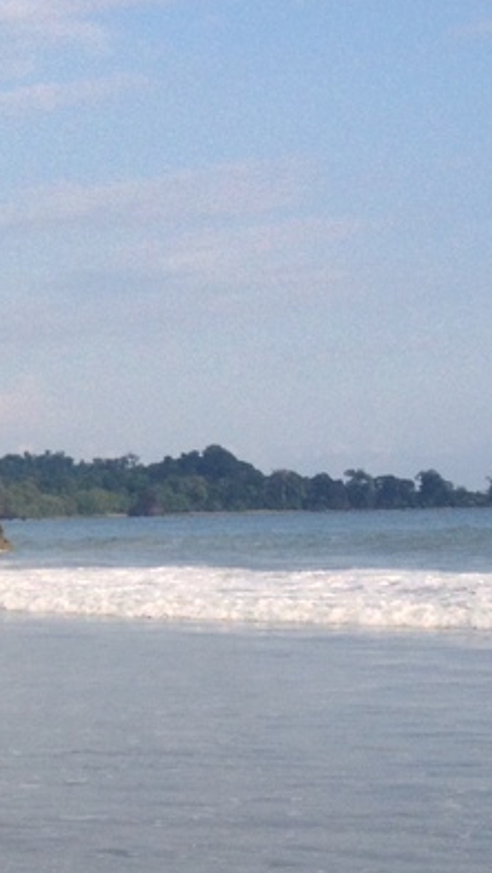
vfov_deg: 18.5
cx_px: -552
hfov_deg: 9.6
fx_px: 2687
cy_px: 465
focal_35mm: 116
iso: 50
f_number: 2.4
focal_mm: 4.28
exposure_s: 1/1416
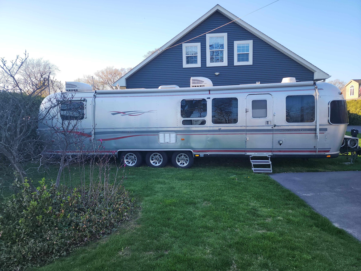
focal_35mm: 23
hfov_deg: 73.9
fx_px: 240
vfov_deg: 58.9
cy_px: 136
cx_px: 180
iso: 12
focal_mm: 6.4
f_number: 1.8
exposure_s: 1/179
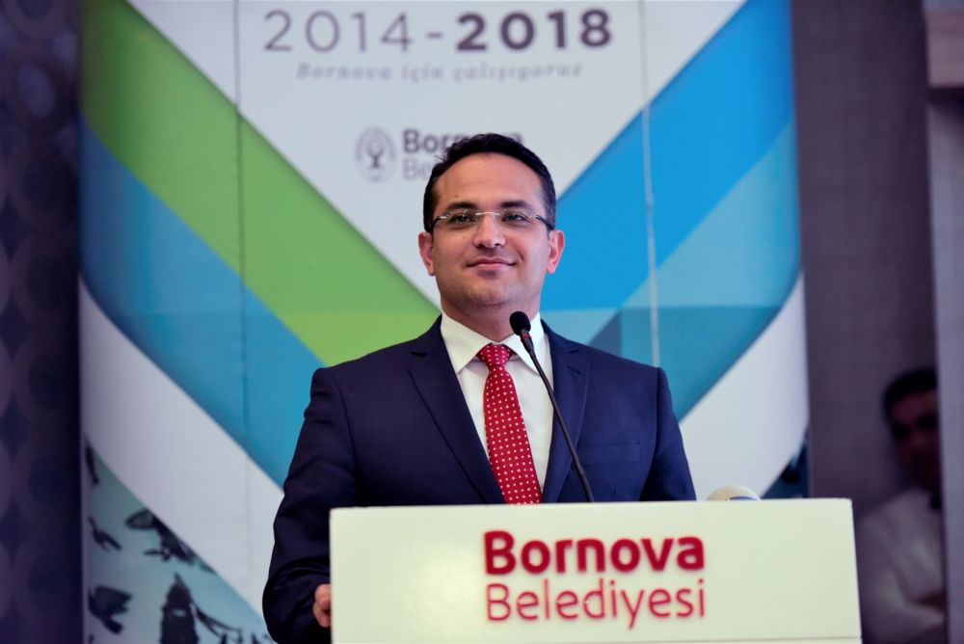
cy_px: 322
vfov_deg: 10.2
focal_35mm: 135
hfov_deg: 15.2
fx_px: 3617
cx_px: 482
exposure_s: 1/160
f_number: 2.8
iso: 2000
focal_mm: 135
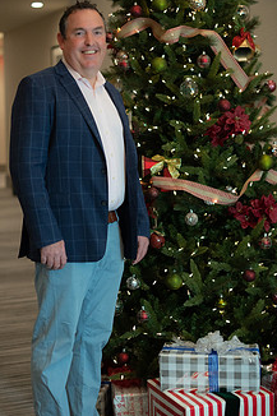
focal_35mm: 69
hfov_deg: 19.7
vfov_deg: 29.3
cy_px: 199
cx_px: 130
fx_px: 797
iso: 1250
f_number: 1.8
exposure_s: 1/320
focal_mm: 50
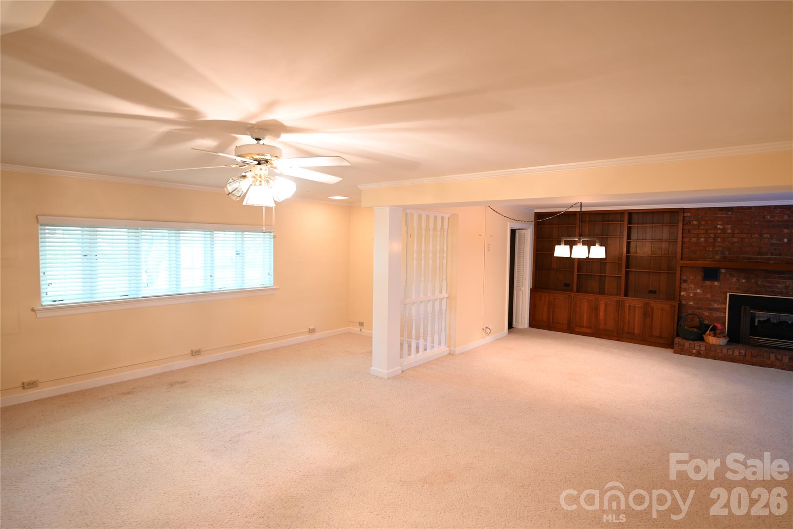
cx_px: 396
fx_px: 408
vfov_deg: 66.0
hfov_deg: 88.4
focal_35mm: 18
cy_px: 264
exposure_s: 1/2
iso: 100
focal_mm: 18.5
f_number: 4
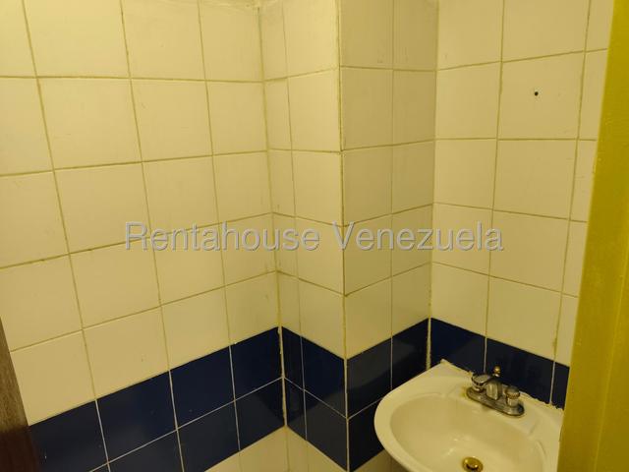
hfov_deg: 73.9
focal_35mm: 23
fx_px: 418
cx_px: 314
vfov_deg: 58.9
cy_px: 236
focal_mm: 6.19
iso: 320
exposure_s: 1/60
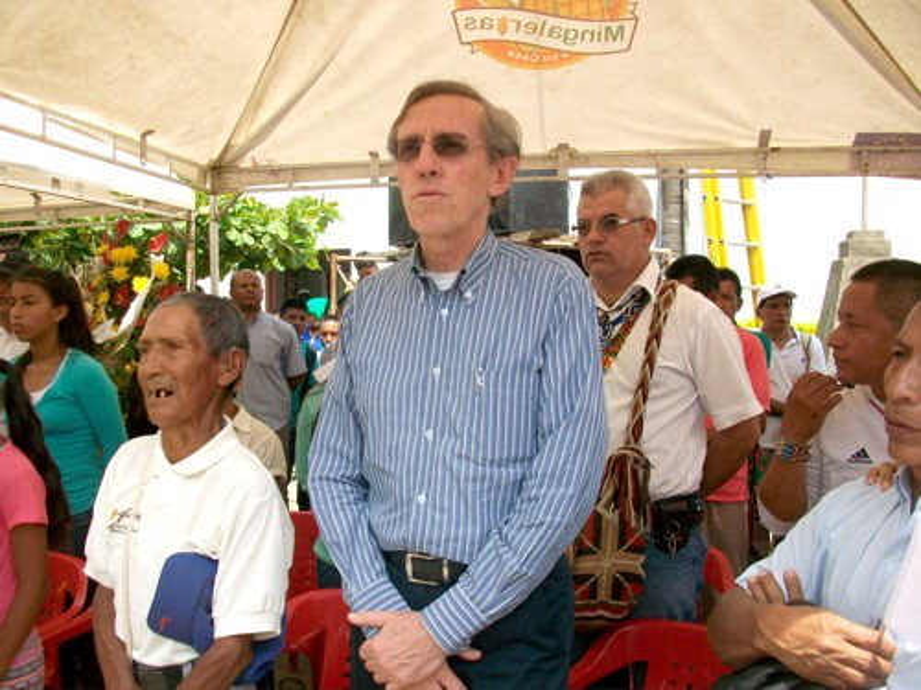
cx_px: 460
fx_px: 851
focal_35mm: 32
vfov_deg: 44.2
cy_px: 345
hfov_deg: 56.8
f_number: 2.8
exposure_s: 1/500
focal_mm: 5.7
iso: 64
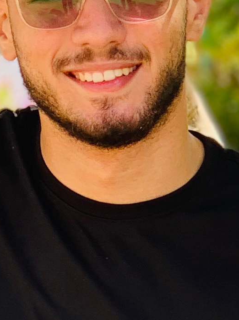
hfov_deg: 4.9
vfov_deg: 6.6
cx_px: 34
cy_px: 308
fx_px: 2773
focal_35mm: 301
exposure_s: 1/124
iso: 16
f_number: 2.4
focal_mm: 6
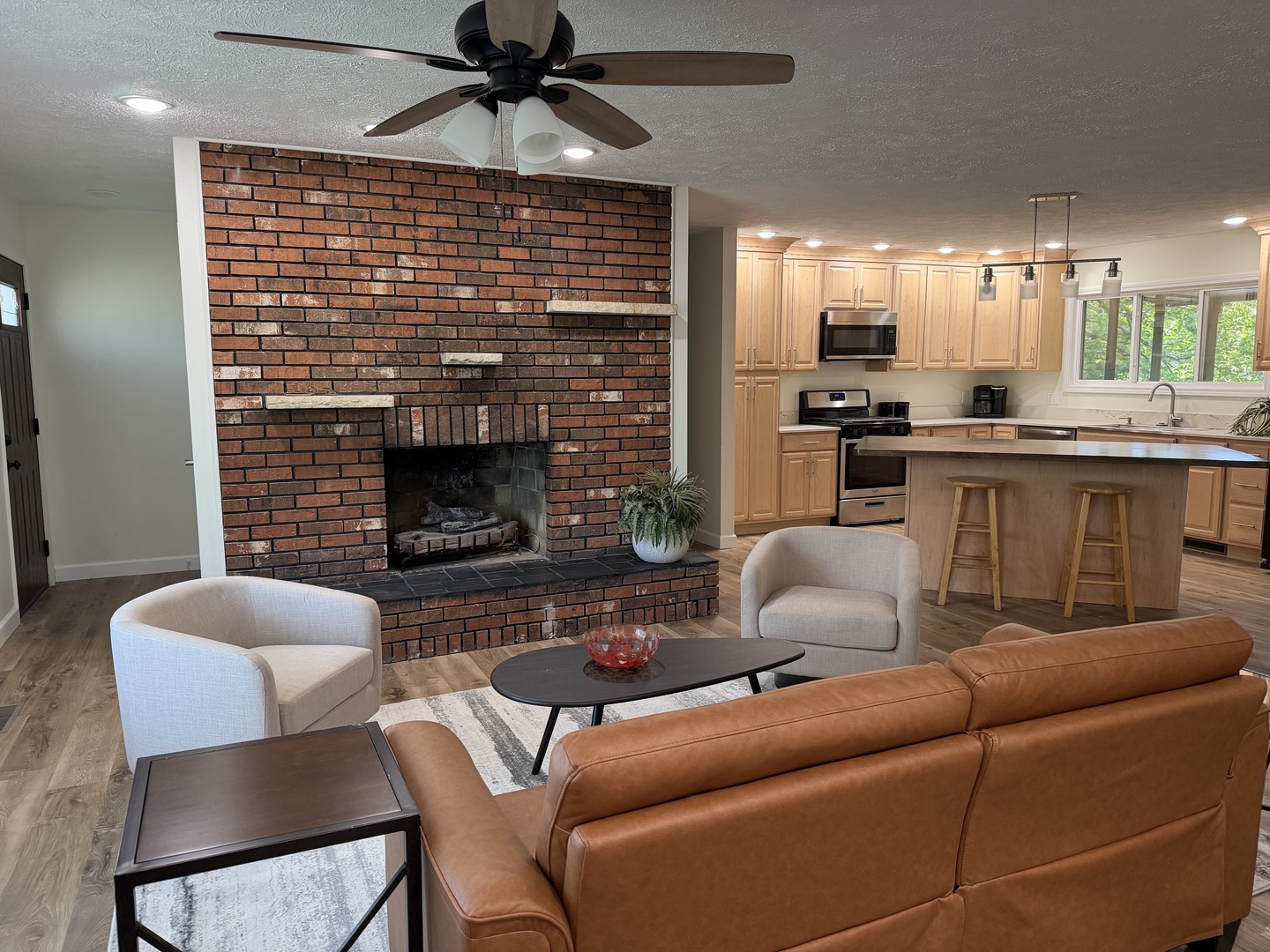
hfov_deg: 71.6
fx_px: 881
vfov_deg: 56.8
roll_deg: +0.0
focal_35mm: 24
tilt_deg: -6.6
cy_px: 476
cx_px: 635
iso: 250
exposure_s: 1/120
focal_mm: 6.76
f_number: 1.78
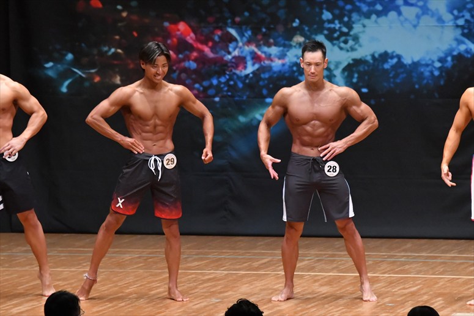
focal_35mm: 270
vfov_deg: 5.1
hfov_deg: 7.6
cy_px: 158
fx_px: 3553
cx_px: 237
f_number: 5.6
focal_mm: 180
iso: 8000
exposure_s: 1/400
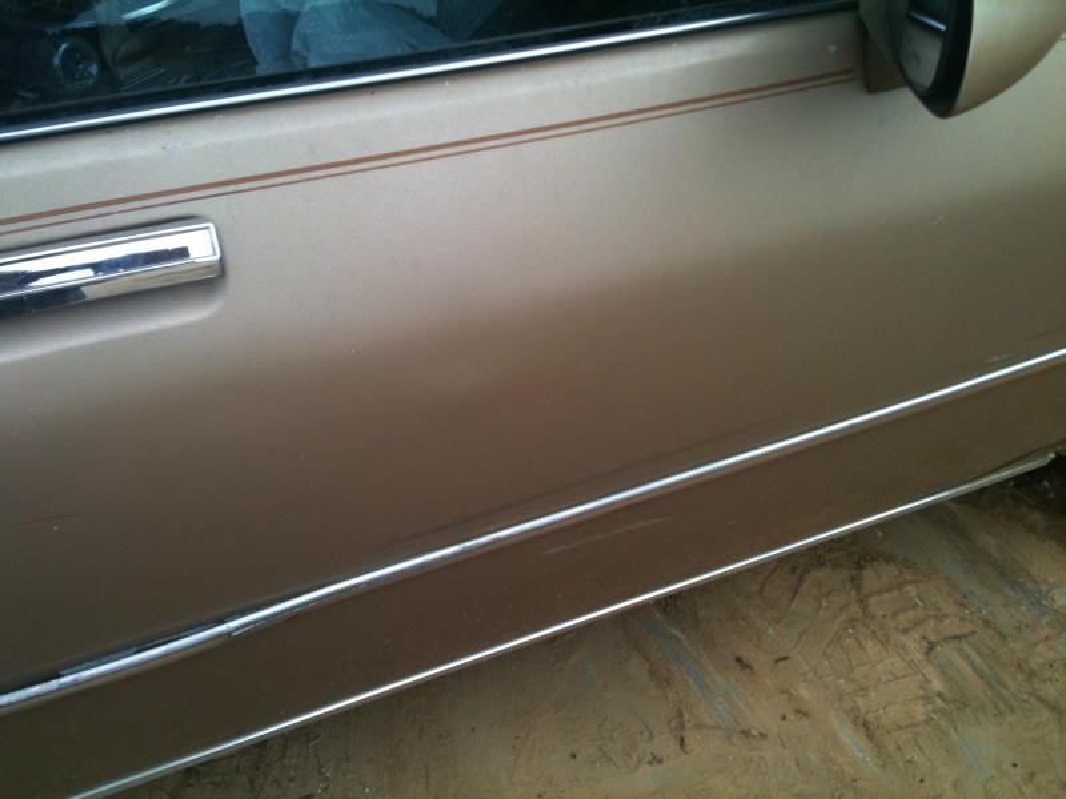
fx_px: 1078
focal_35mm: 35
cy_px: 400
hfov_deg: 52.6
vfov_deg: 40.7
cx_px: 533
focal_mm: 3.85
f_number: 2.8
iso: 64
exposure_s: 1/407
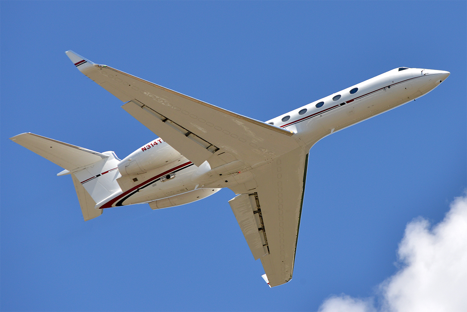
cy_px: 156
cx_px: 234
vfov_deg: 6.0
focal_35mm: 230
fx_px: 2985
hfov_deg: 8.9
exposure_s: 1/1000
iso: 320
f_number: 7.1
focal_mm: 230
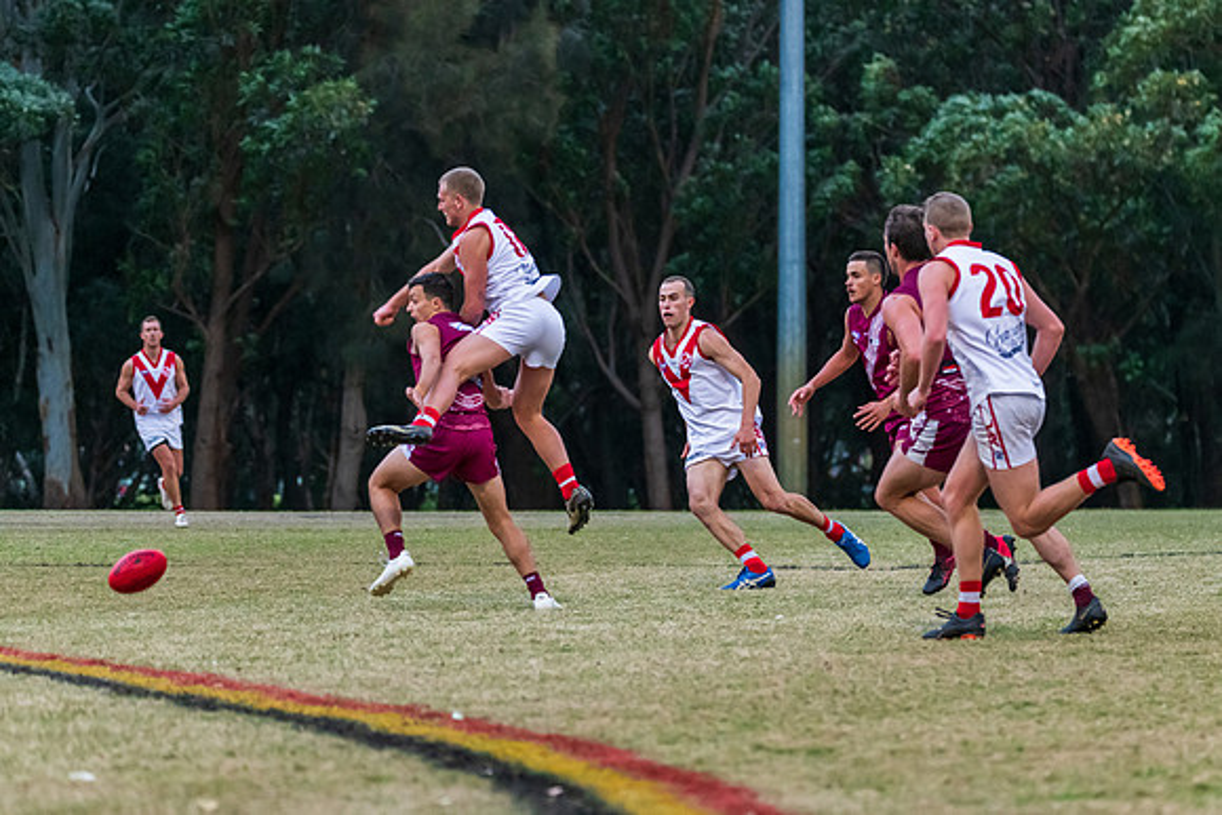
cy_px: 384
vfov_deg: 6.2
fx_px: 7571
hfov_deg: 9.2
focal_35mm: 223
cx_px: 666
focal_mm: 200
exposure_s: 1/1000
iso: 3200
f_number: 5.3
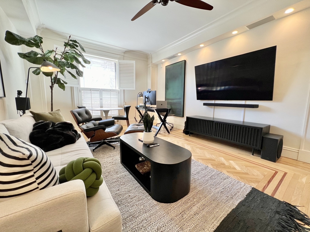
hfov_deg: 106.2
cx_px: 155
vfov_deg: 89.9
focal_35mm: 13
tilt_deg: -6.8
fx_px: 116
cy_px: 116
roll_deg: -0.3
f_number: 1.8
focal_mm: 1.57
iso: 64
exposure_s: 1/120
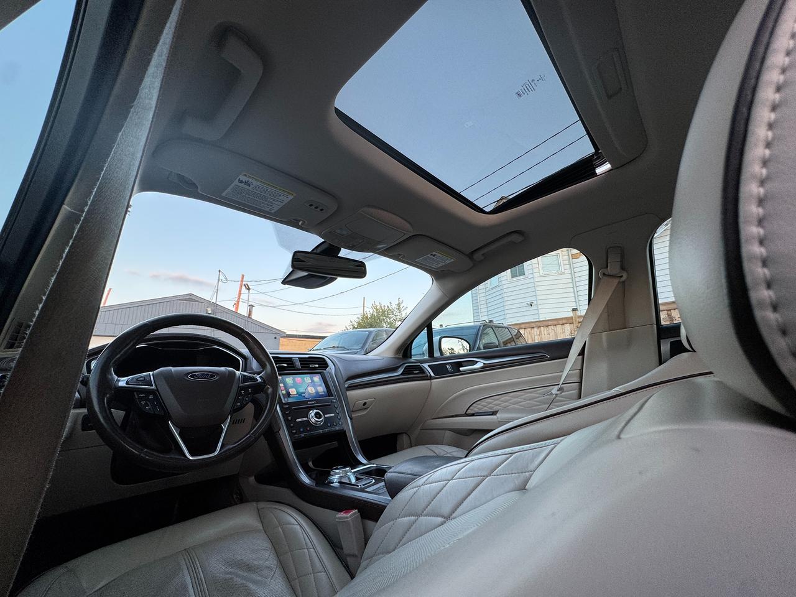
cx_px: 398
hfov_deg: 102.1
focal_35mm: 14
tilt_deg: +13.0
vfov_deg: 85.7
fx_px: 322
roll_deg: +0.2
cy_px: 298
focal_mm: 2.22
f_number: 2.2
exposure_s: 1/99
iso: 80
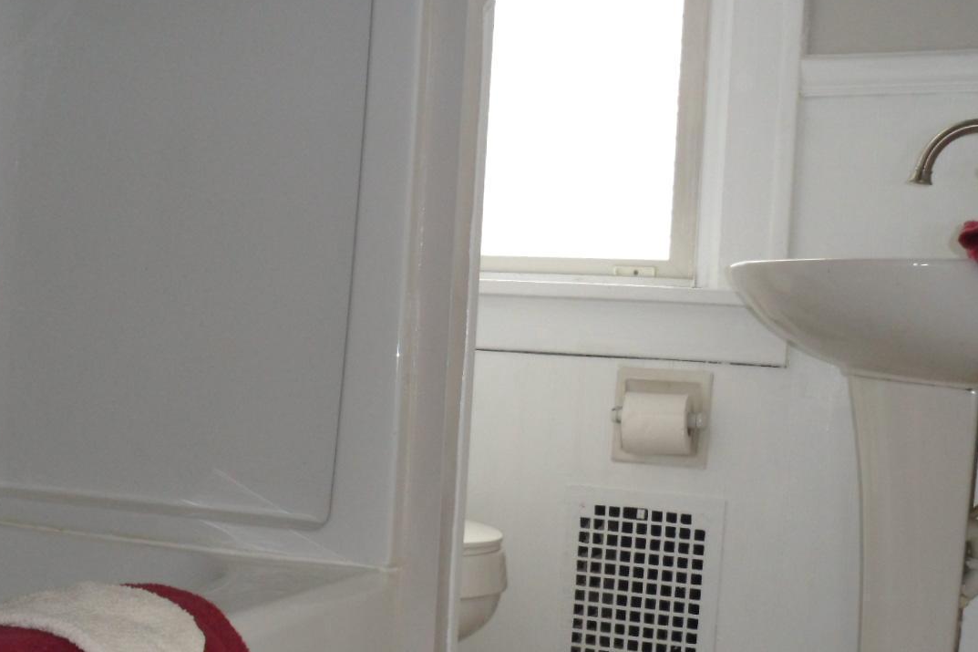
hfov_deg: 38.9
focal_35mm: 50
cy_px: 492
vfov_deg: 26.6
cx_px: 280
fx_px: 1358
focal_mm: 4.9
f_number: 3.3
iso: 100
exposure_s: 1/45
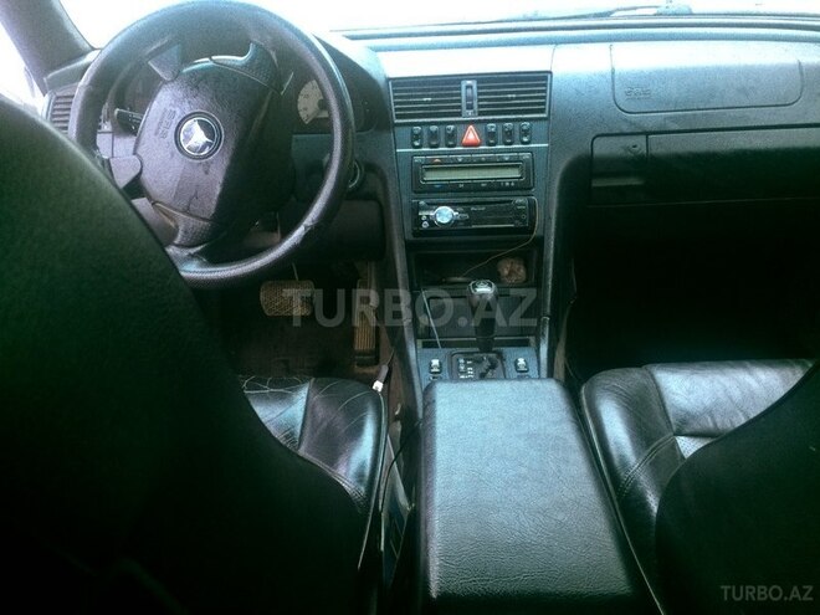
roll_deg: +0.2
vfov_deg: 48.2
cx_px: 410
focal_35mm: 29
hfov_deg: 61.7
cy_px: 308
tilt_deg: -22.7
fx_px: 687
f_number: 2.2
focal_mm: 4.15
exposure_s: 1/33
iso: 64
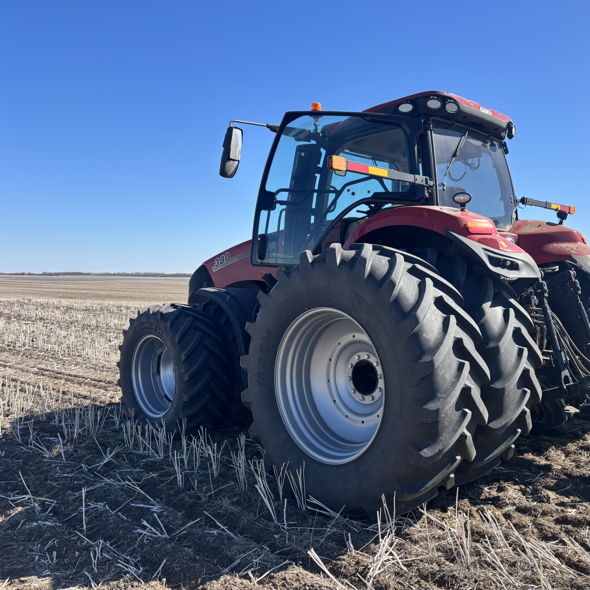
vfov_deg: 52.5
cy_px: 297
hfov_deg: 51.5
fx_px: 598
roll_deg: -1.3
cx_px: 395
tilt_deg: -0.8
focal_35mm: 31
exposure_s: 1/2513
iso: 50
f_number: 1.6
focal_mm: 5.96
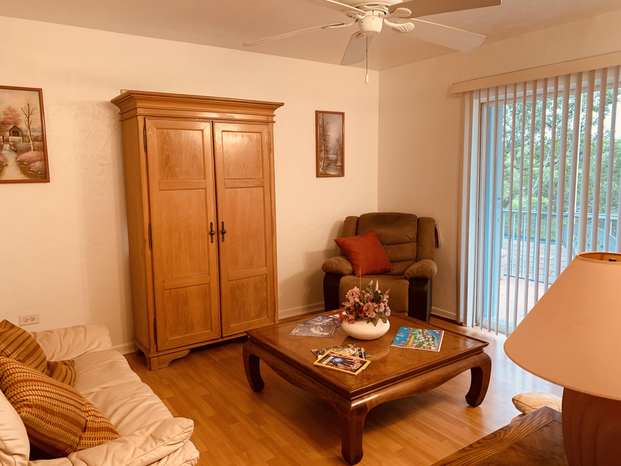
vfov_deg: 53.1
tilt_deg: -6.7
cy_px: 233
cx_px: 310
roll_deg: +0.2
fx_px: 466
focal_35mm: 26
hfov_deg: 67.3
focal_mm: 4.25
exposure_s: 1/60
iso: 100
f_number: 1.8
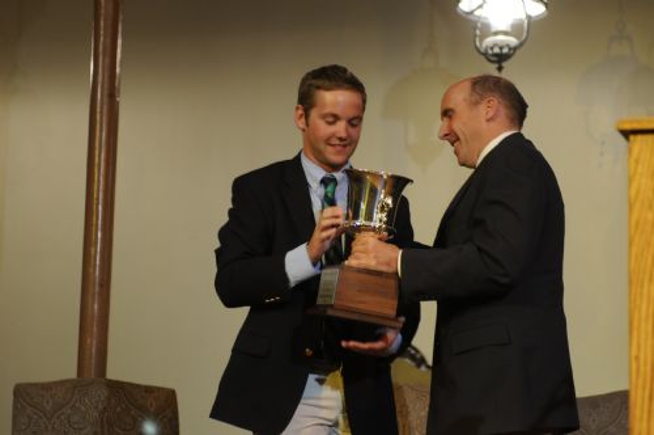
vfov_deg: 13.0
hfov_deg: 19.5
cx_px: 327
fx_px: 1905
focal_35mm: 105
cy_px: 218
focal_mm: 70
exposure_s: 1/80
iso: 800
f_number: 2.8
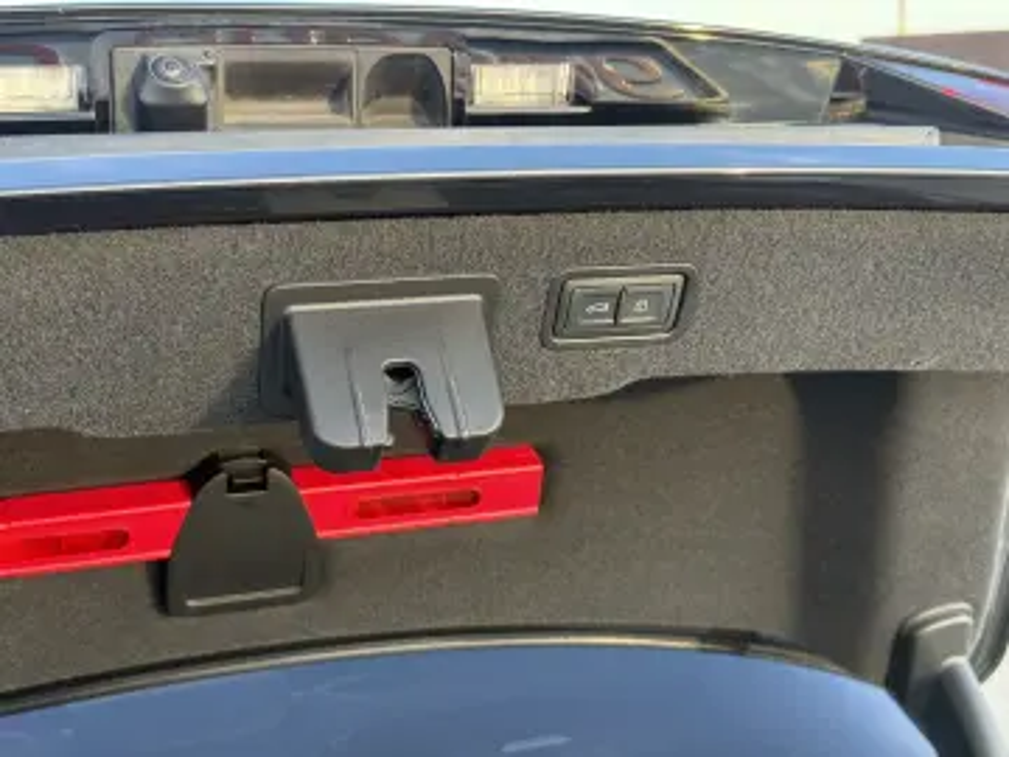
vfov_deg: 30.3
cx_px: 504
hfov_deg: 39.7
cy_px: 378
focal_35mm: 48
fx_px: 1399
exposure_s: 1/122
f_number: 1.78
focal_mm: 6.76
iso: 64
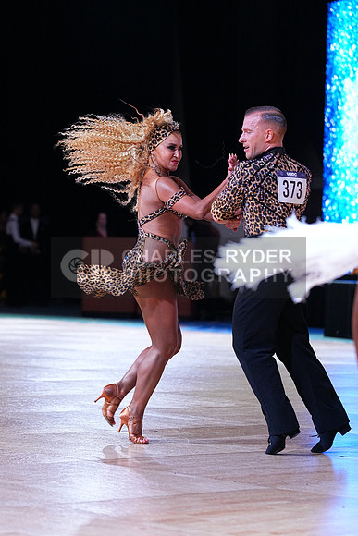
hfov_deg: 9.9
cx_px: 179
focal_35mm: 138
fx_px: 2057
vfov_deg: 14.9
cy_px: 268
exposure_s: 1/500
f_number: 4
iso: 2500
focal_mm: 138
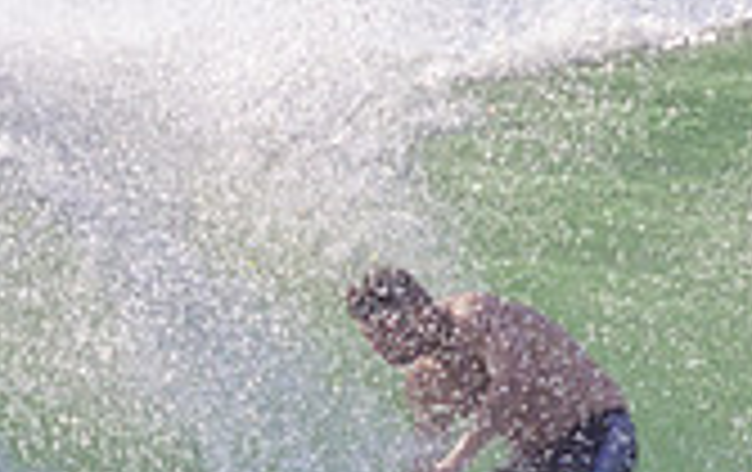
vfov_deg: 0.5
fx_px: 58035
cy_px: 537
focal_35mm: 2827
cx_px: 171
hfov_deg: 0.7
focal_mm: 800
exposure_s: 1/2000
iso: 1000
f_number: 11
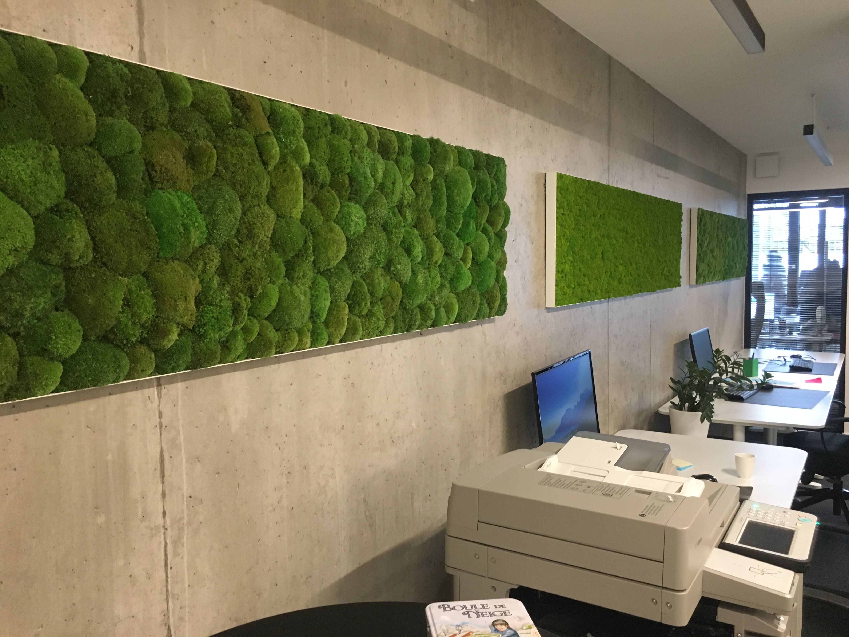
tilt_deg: -2.9
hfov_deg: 61.7
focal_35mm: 29
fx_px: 711
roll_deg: +1.5
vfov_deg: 48.2
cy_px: 318
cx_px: 424
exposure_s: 1/33
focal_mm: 4.15
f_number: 2.2
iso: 250
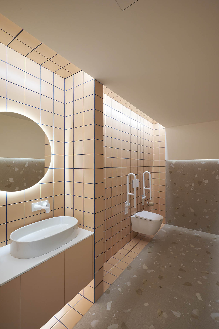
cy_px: 164
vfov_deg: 95.0
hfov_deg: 72.1
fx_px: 150
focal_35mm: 16
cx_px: 110
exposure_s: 1/15
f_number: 11
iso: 320
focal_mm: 16.5
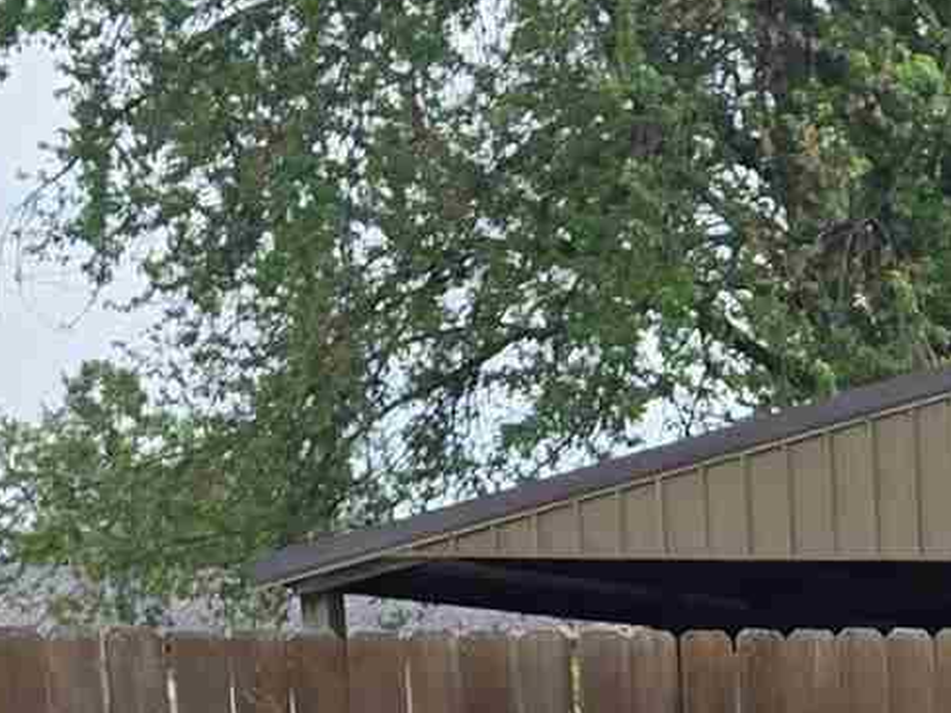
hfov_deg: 12.5
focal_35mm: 145
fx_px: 3983
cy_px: 1782
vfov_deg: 9.1
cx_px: 1662
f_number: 1.7
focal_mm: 6.3
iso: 80
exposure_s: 1/3168
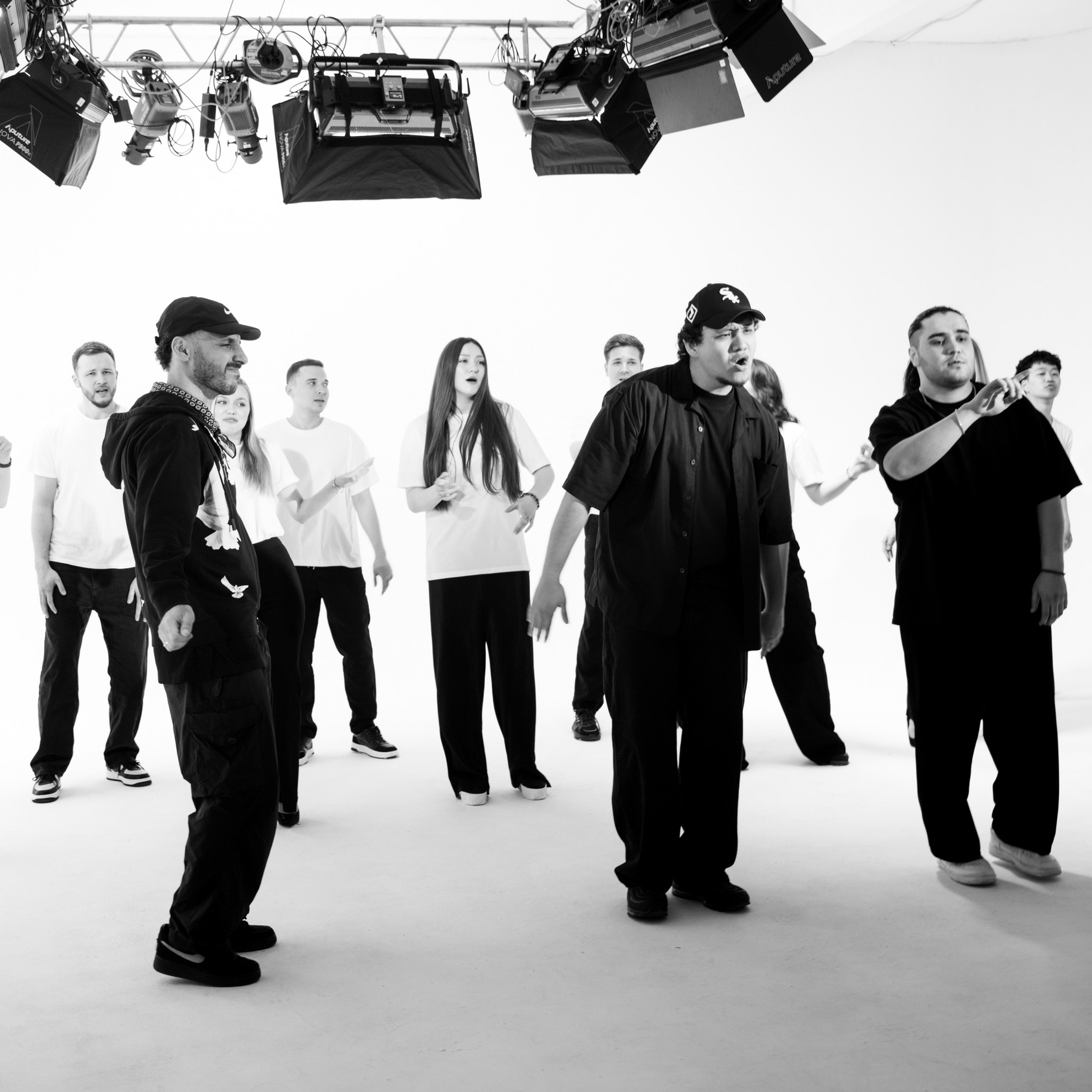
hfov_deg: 38.2
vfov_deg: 38.3
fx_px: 1570
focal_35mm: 44
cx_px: 443
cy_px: 542
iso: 250
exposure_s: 1/160
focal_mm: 34.1
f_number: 2.8
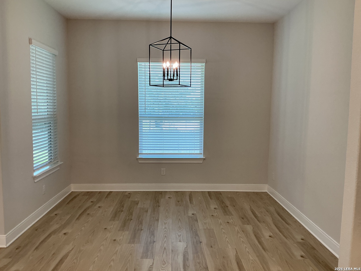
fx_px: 302
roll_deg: -0.6
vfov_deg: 48.2
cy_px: 136
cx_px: 180
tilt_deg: -4.4
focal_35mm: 29
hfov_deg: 61.7
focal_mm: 3
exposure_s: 1/120
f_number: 1.8
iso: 64
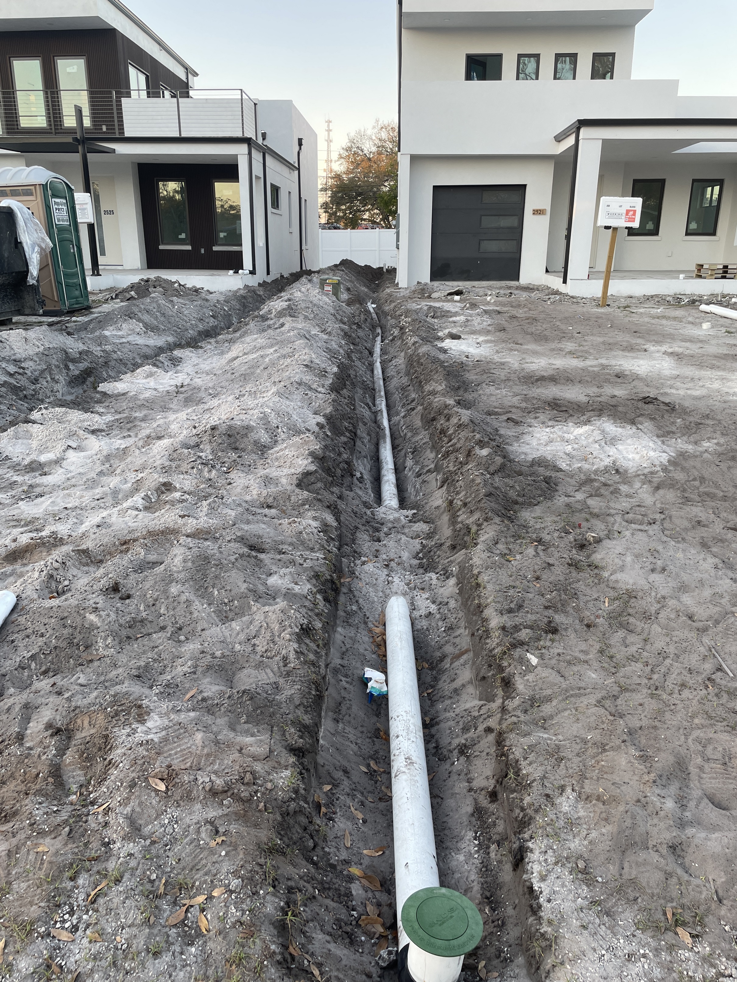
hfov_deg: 53.1
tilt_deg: -17.5
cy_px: 491
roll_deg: -0.2
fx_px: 738
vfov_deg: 67.3
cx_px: 368
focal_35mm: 26
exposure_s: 1/121
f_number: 1.6
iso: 40
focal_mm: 4.2
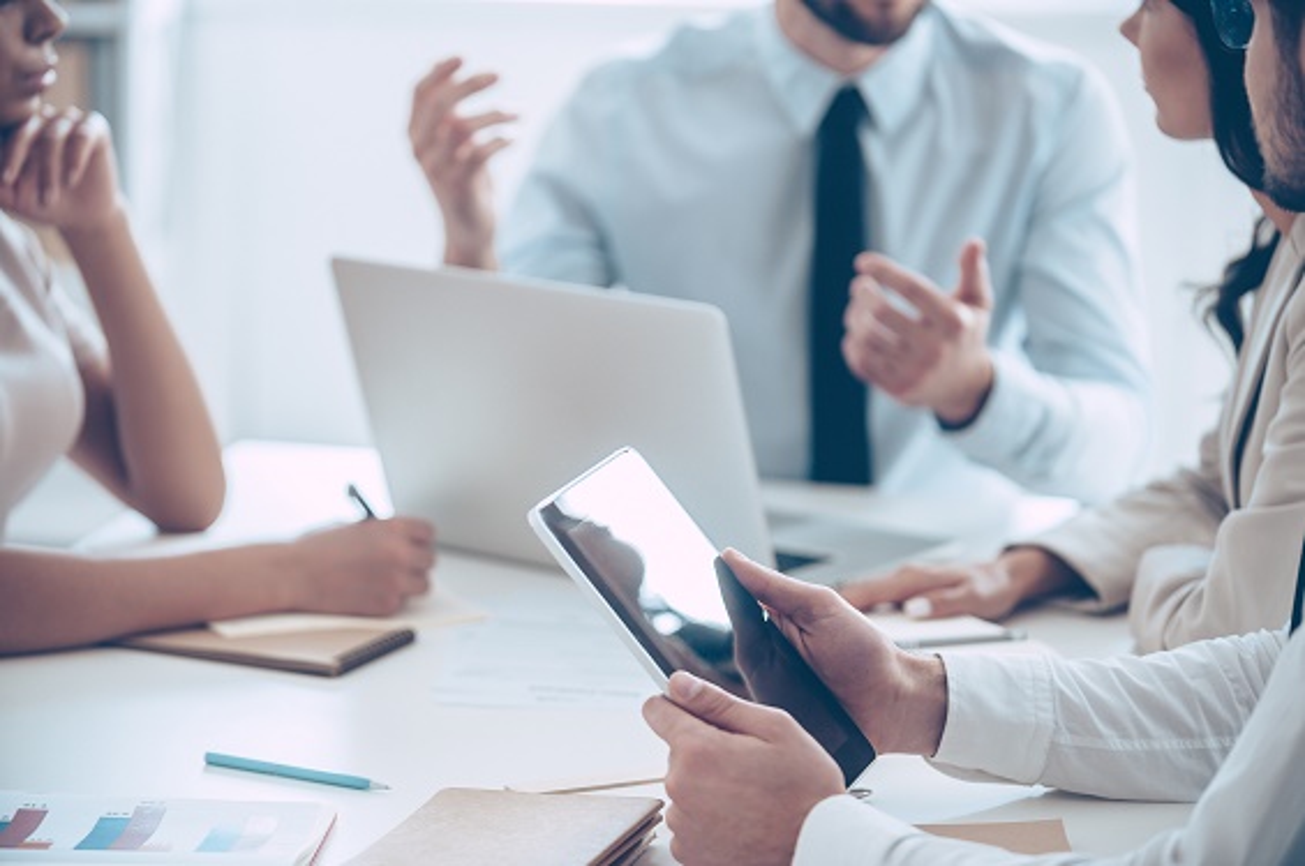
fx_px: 3982
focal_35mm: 110
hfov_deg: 18.6
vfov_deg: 12.4
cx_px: 652
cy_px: 433
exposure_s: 1/80
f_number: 2.8
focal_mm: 110
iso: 250
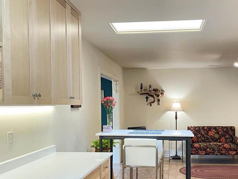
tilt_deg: -2.5
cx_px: 139
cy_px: 111
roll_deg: +0.6
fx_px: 282
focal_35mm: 41
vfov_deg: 35.0
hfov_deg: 45.6
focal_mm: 5.1
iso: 400
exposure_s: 1/60
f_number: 1.6
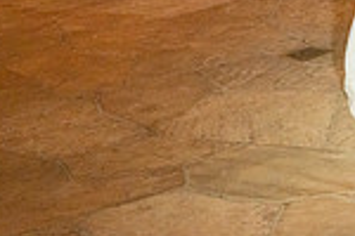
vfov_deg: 13.8
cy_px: -114
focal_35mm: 93
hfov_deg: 18.0
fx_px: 917
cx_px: 613
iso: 3200
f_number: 2.8
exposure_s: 1/125
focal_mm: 24
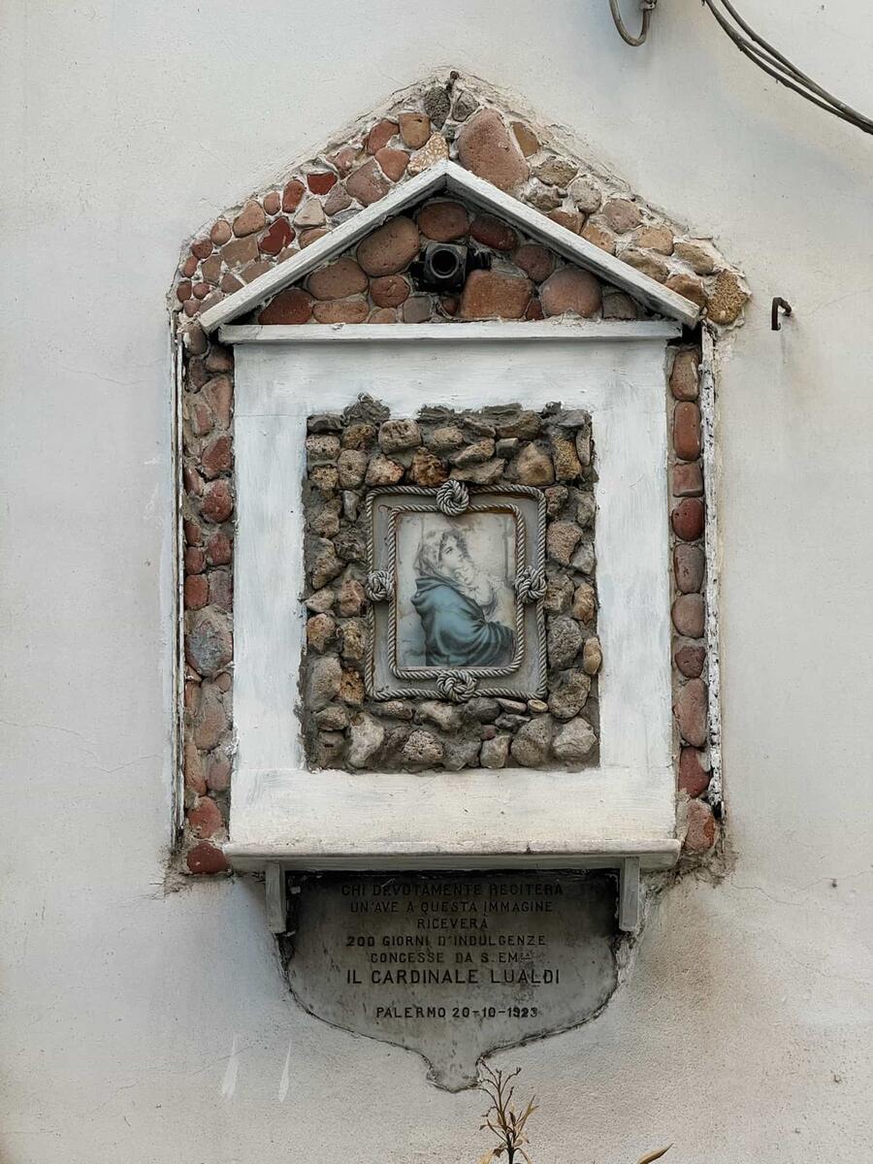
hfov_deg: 12.3
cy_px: 582
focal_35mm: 120
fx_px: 4035
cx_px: 436
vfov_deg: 16.4
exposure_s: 1/107
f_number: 2.8
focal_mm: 15.66
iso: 50
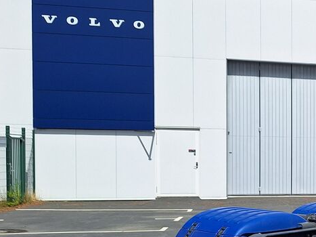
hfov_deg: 26.3
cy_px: 184
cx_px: 407
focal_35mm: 63
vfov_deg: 23.0
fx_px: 575
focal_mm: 5.54
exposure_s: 1/4902
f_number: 1.8
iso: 40
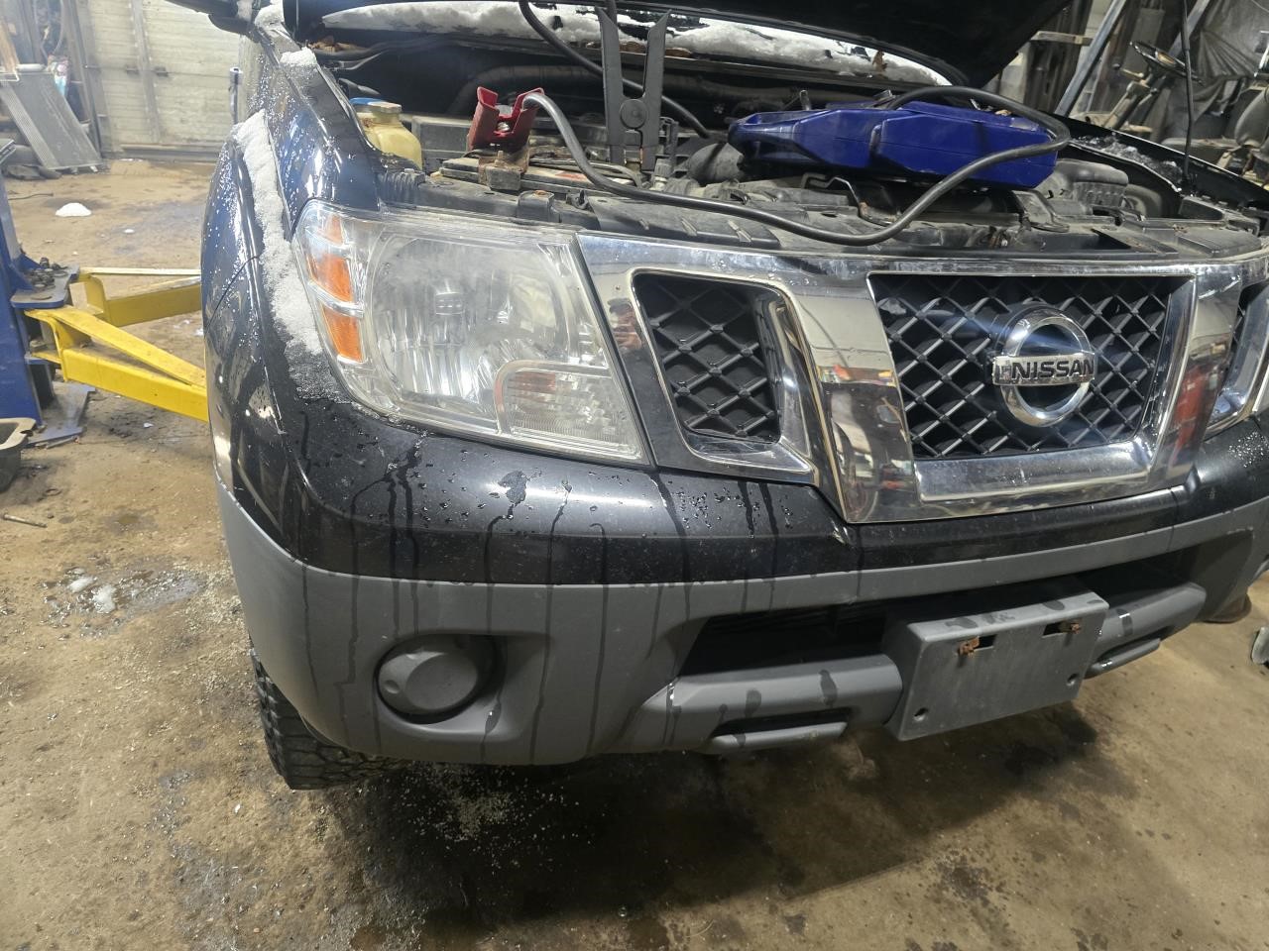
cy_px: 476
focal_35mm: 23
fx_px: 843
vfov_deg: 58.9
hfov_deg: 73.9
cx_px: 634
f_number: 1.7
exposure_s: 1/120
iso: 800
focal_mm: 6.3
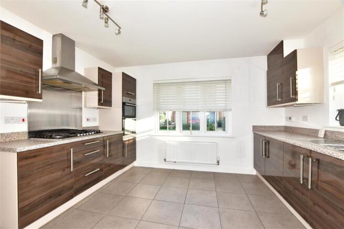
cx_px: 172
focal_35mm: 15
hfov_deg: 100.4
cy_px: 114
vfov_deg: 77.3
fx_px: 143
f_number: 7.1
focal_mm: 10
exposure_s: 1/40
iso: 400
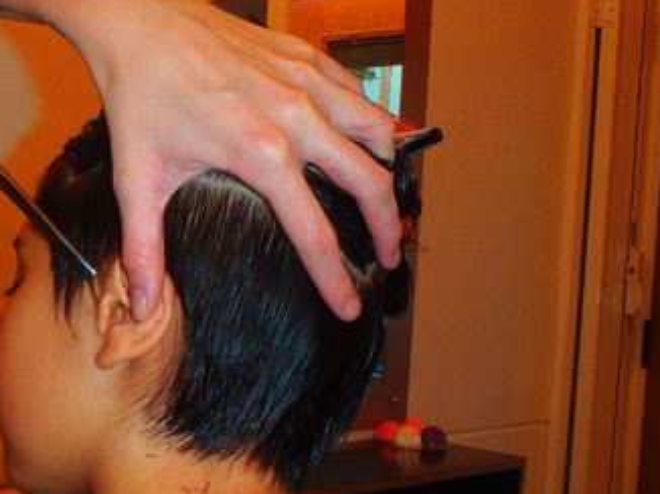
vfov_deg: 26.4
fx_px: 1048
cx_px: 49
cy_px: 320
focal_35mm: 55
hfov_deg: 32.9
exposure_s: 1/30
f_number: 3.9
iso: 100
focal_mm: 5
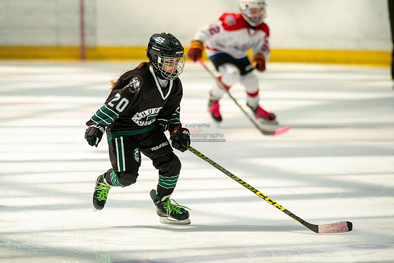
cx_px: 133
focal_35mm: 398
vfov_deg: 3.5
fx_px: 4354
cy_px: 123
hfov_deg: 5.2
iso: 1600
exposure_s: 1/5000
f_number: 3.5
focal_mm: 300
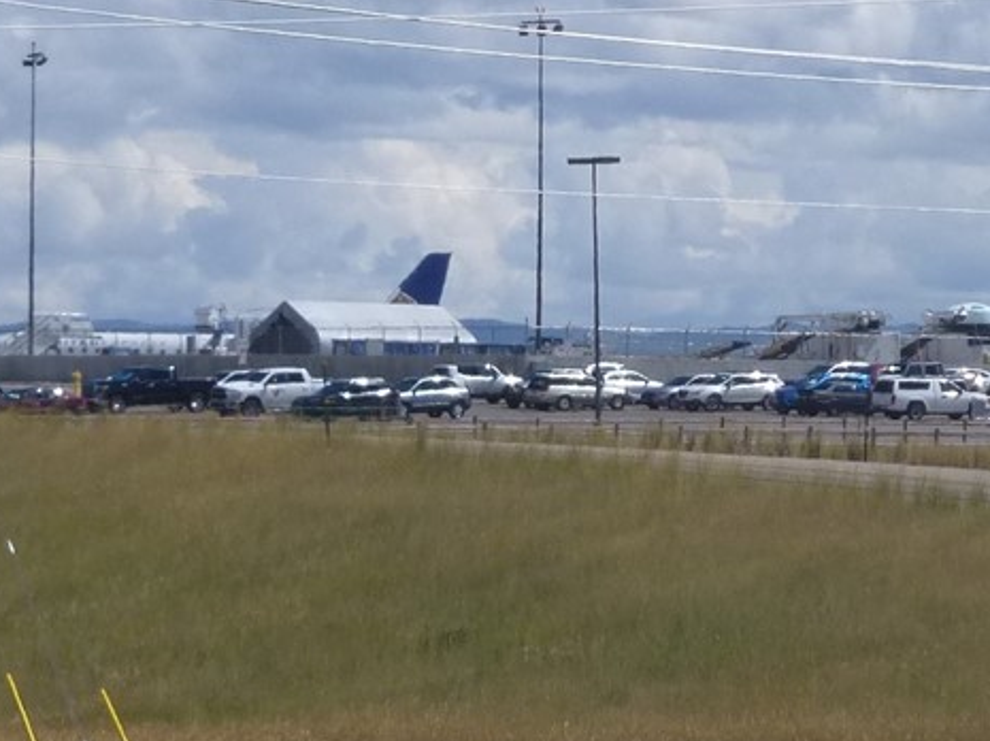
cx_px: 175
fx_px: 8859
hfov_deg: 6.4
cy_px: 424
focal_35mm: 310
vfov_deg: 4.8
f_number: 5.2
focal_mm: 16.1
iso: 100
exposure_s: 1/1000
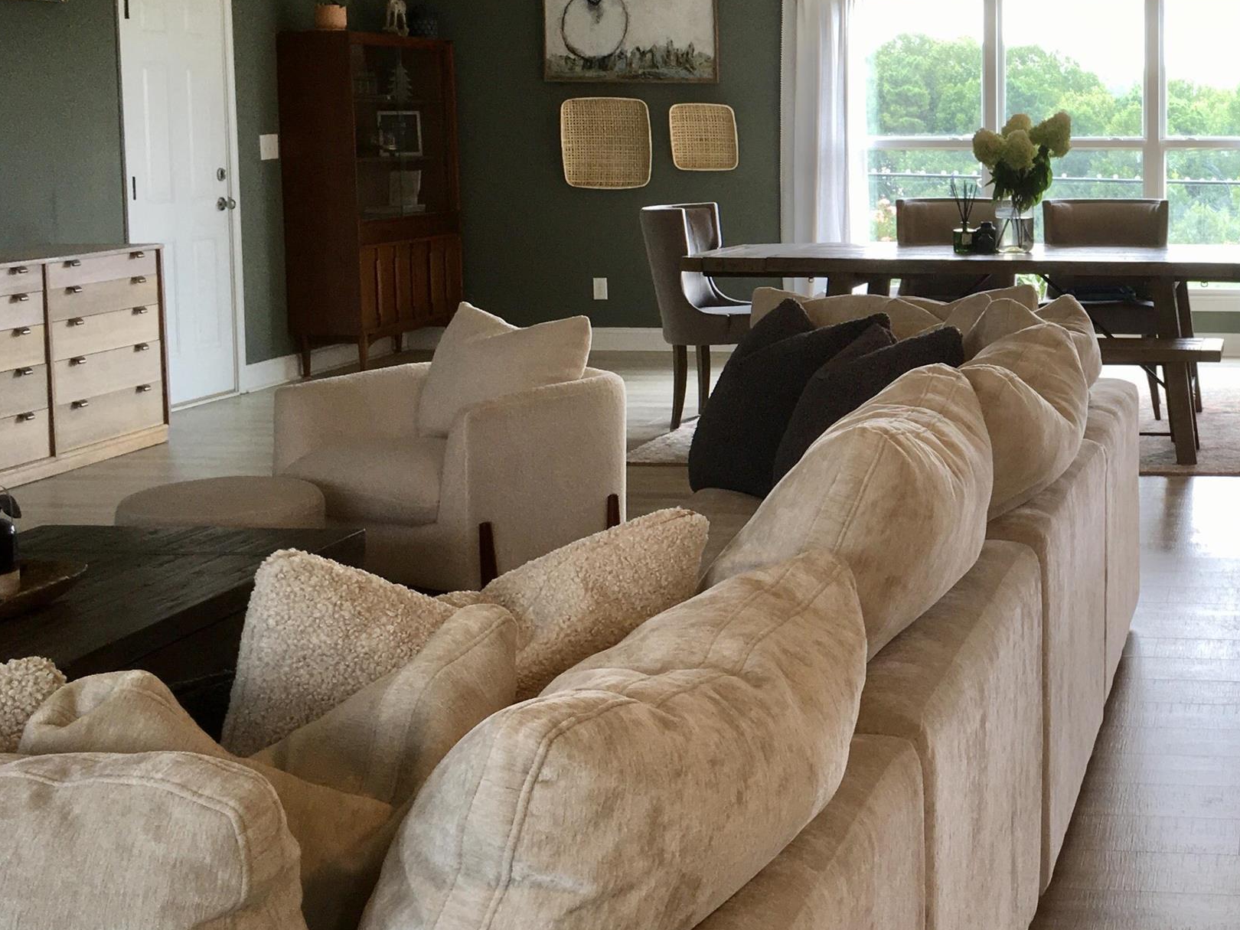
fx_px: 1970
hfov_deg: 33.3
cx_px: 1086
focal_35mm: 55
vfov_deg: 26.4
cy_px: 298
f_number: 2.2
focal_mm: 4.15
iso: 25
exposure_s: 1/60
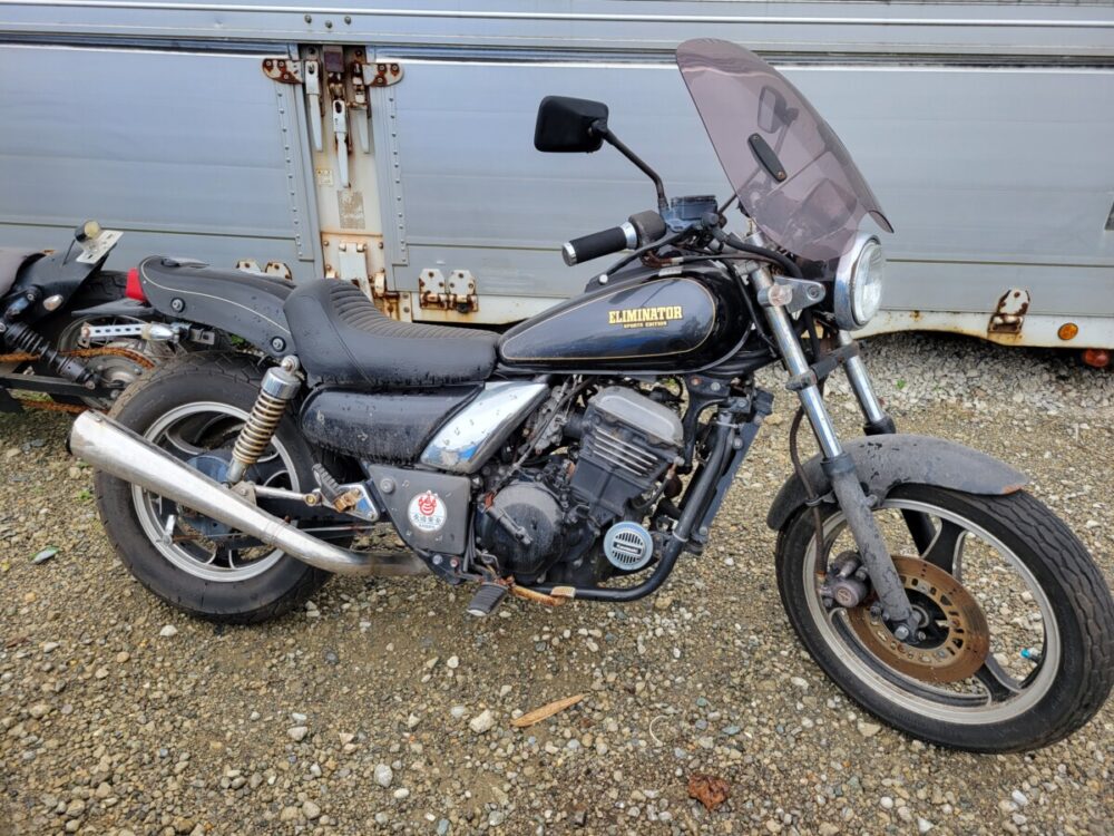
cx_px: 557
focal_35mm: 26
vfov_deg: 53.1
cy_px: 418
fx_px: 837
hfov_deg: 67.3
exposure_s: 1/217
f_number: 1.8
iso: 40
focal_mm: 5.4
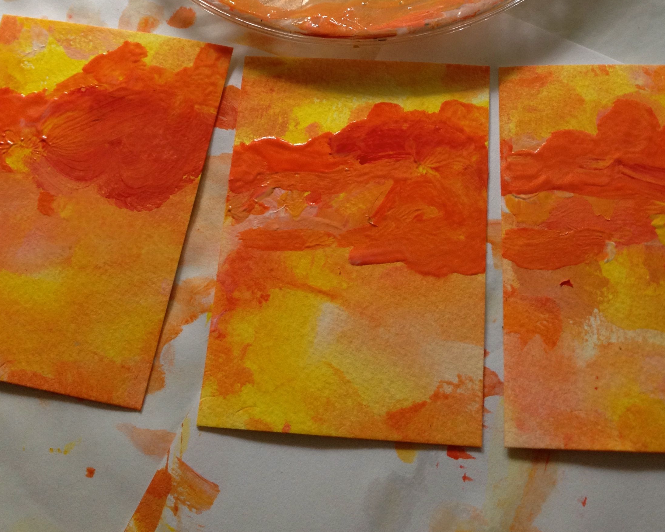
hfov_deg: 36.6
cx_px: 367
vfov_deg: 28.4
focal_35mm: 51
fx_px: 1004
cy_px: 37
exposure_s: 1/20
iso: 100
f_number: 2.4
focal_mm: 4.28
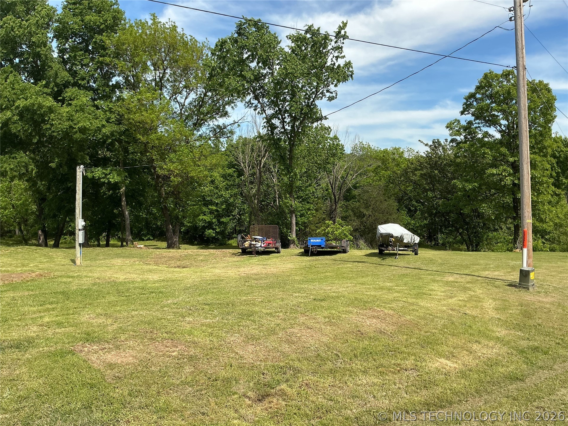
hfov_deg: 61.7
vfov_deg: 48.2
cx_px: 284
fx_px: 476
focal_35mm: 29
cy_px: 213
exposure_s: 1/1412
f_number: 1.8
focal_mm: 3
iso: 25
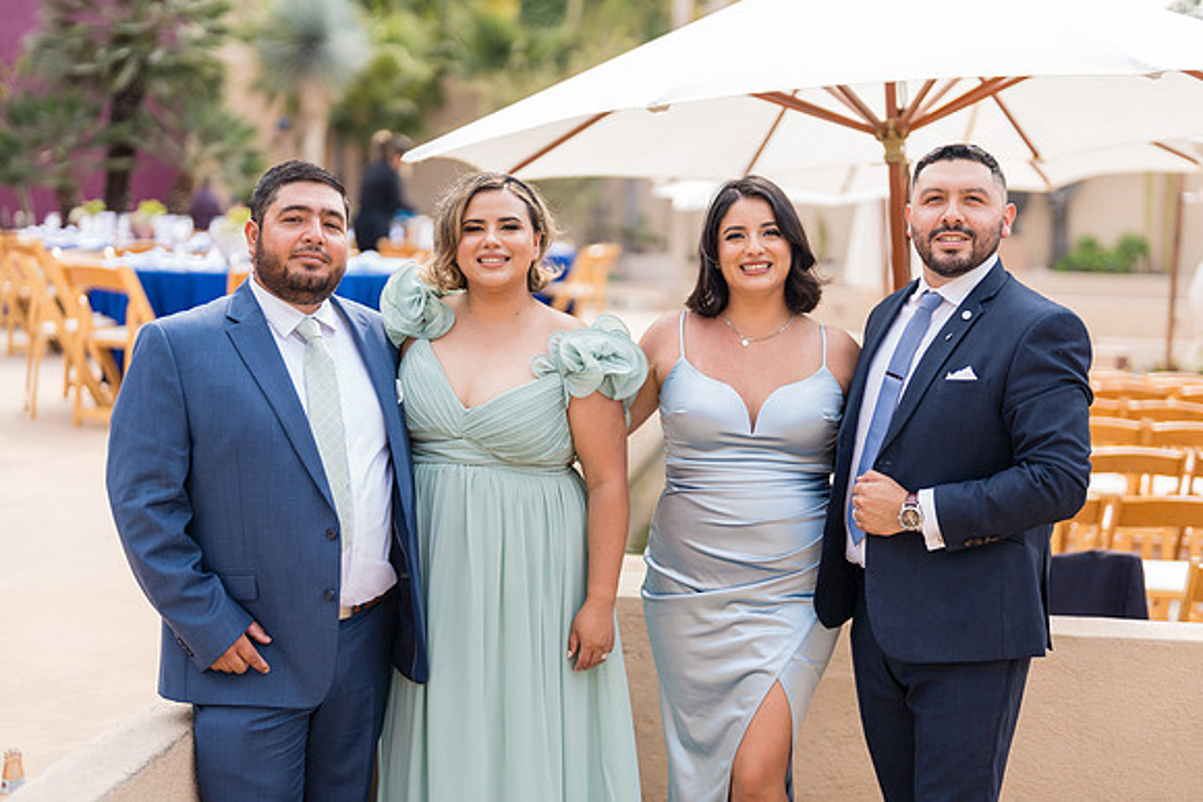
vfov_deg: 25.1
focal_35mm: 54
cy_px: 433
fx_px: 1806
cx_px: 602
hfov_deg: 36.8
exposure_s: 1/1250
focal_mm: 50
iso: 50
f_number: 1.2
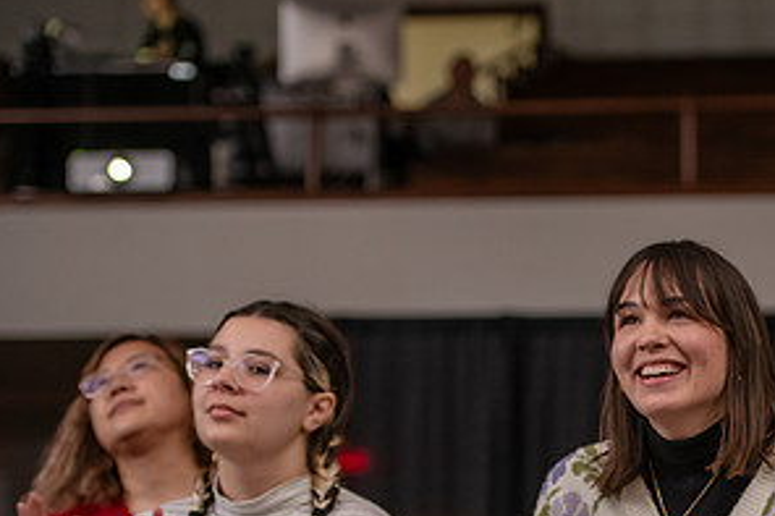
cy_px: 449
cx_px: 751
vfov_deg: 8.7
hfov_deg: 12.9
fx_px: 3378
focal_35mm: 157
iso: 1250
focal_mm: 80
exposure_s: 1/50
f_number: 2.8
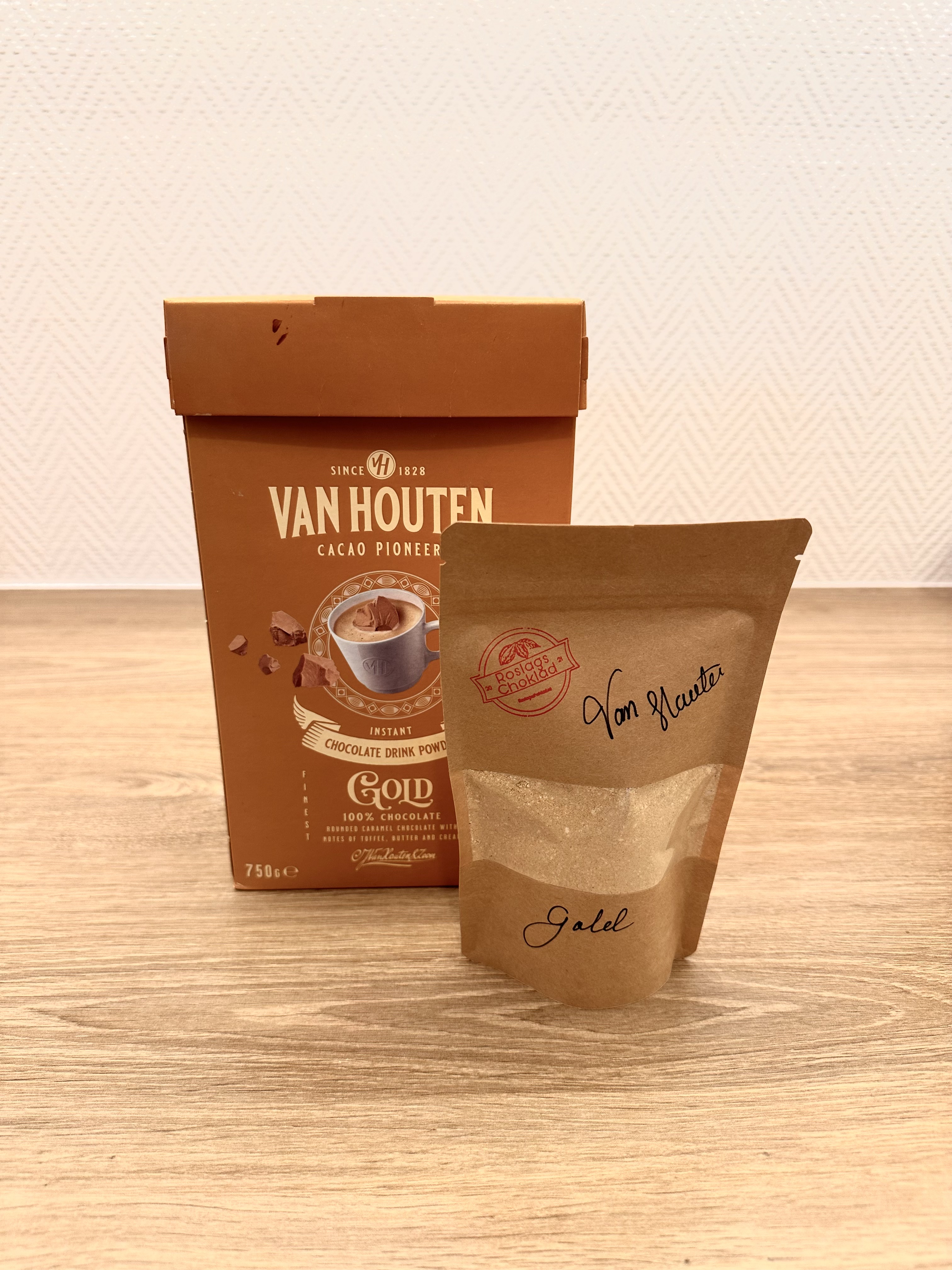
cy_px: 635
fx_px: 880
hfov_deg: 56.8
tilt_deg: -20.7
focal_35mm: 24
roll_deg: -0.7
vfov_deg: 71.6
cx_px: 476
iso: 100
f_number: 1.78
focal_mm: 6.86
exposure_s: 1/84
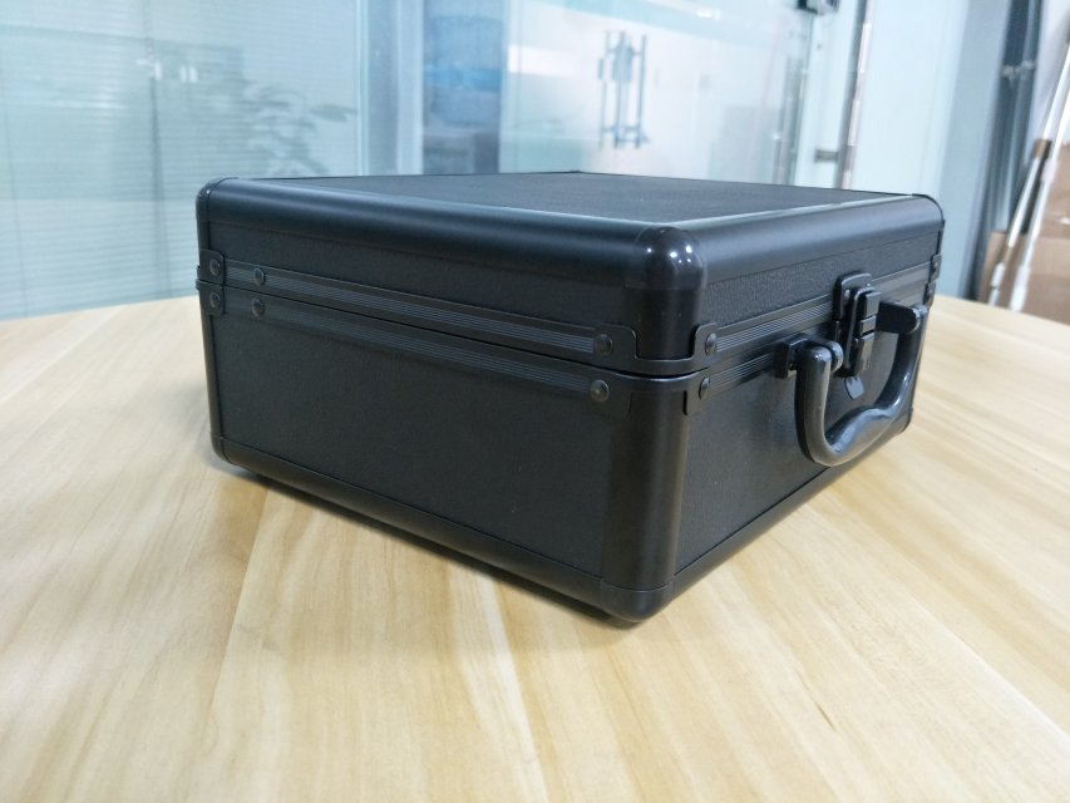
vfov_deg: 56.8
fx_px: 742
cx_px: 535
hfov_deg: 71.6
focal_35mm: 24
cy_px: 402
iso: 373
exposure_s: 1/33
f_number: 1.7
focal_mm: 4.1
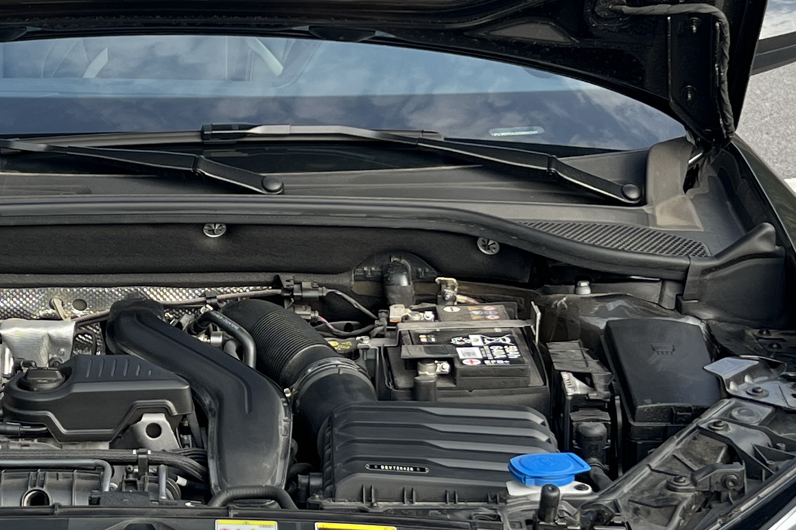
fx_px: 2078
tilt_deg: -16.7
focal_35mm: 94
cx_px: 151
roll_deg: +2.6
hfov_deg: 21.4
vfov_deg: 14.5
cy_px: 306
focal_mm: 5.7
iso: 50
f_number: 1.5
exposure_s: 1/506
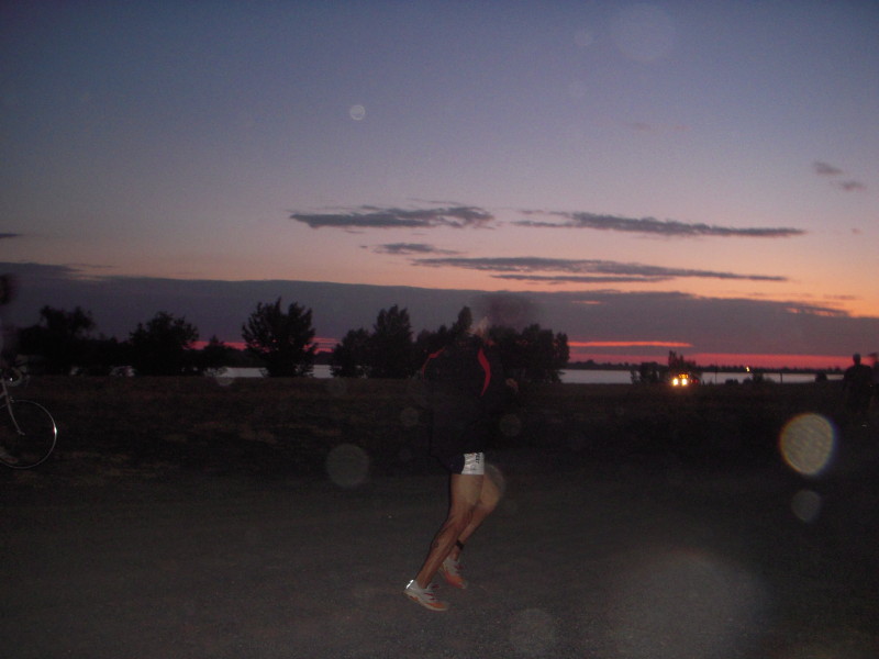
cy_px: 330
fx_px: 965
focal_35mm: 38
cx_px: 440
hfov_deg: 49.0
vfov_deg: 37.7
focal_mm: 6.3
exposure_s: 1/8
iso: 400
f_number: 3.3
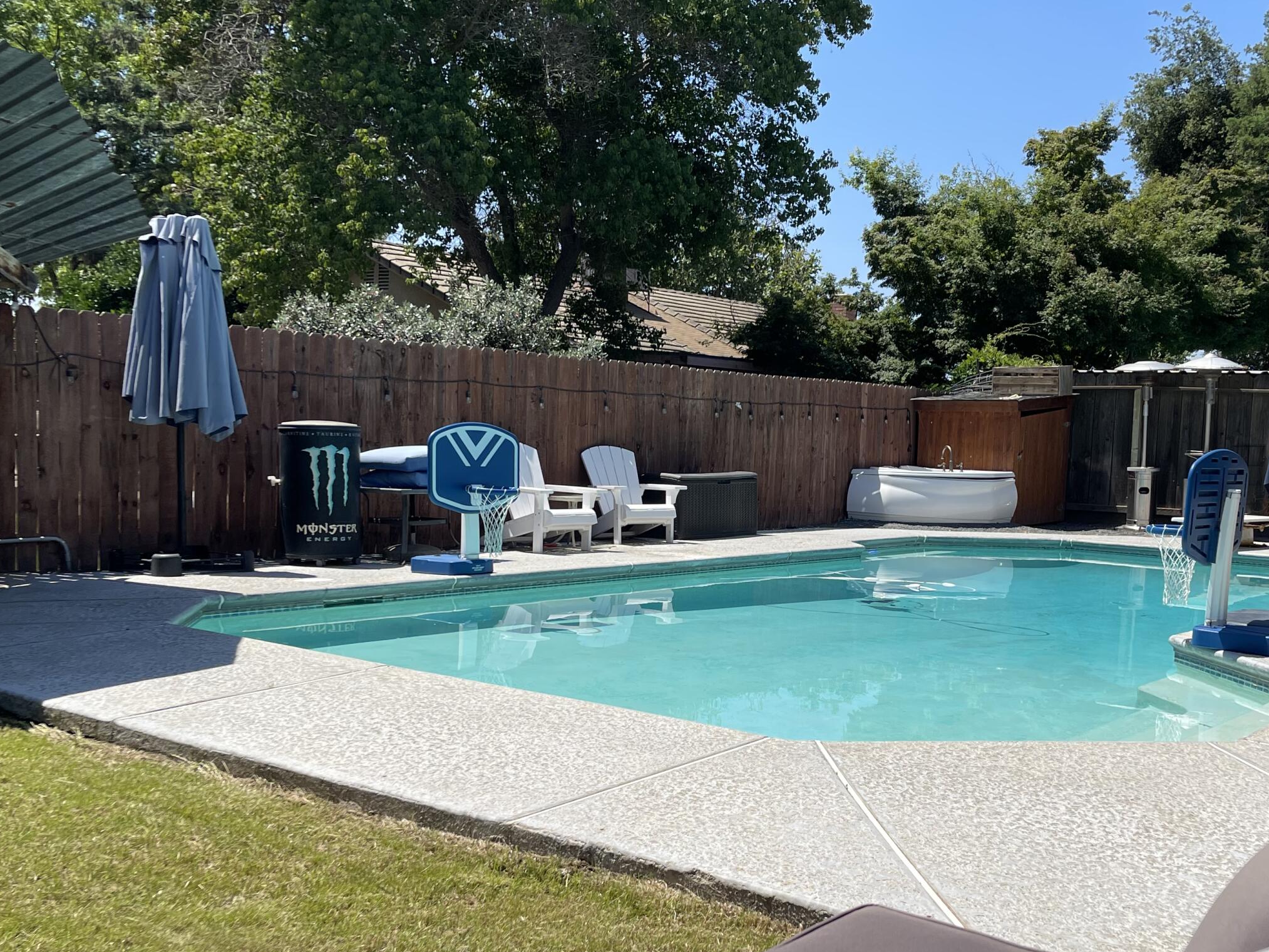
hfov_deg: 49.9
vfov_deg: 38.6
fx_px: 1356
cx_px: 734
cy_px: 544
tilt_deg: -5.0
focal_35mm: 37
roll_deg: -1.5
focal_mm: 5.1
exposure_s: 1/3788
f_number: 1.6
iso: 32
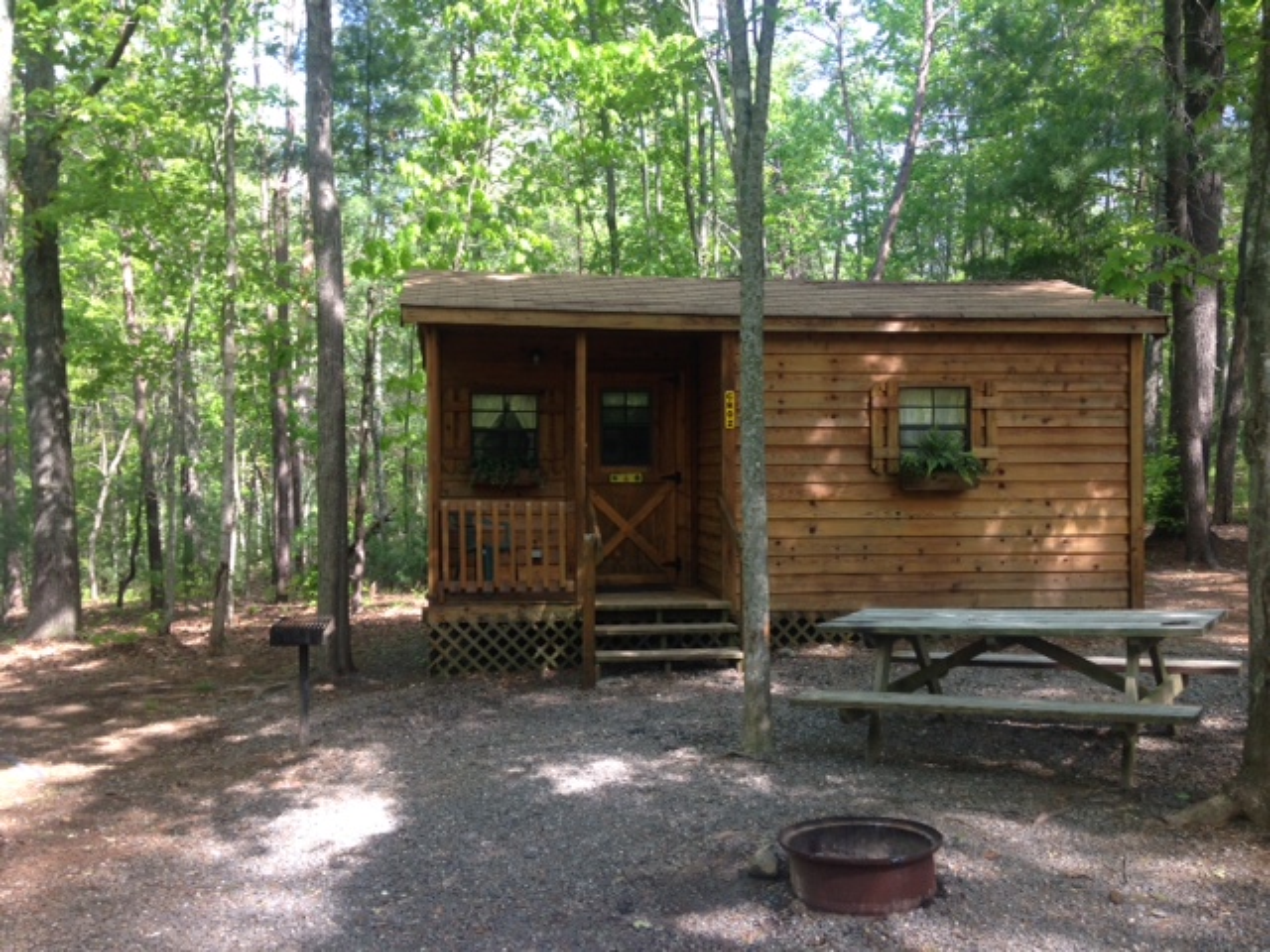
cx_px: 635
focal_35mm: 33
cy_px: 476
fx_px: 1211
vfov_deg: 42.9
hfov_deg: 55.4
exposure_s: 1/127
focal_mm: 4.12
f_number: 2.4
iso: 50
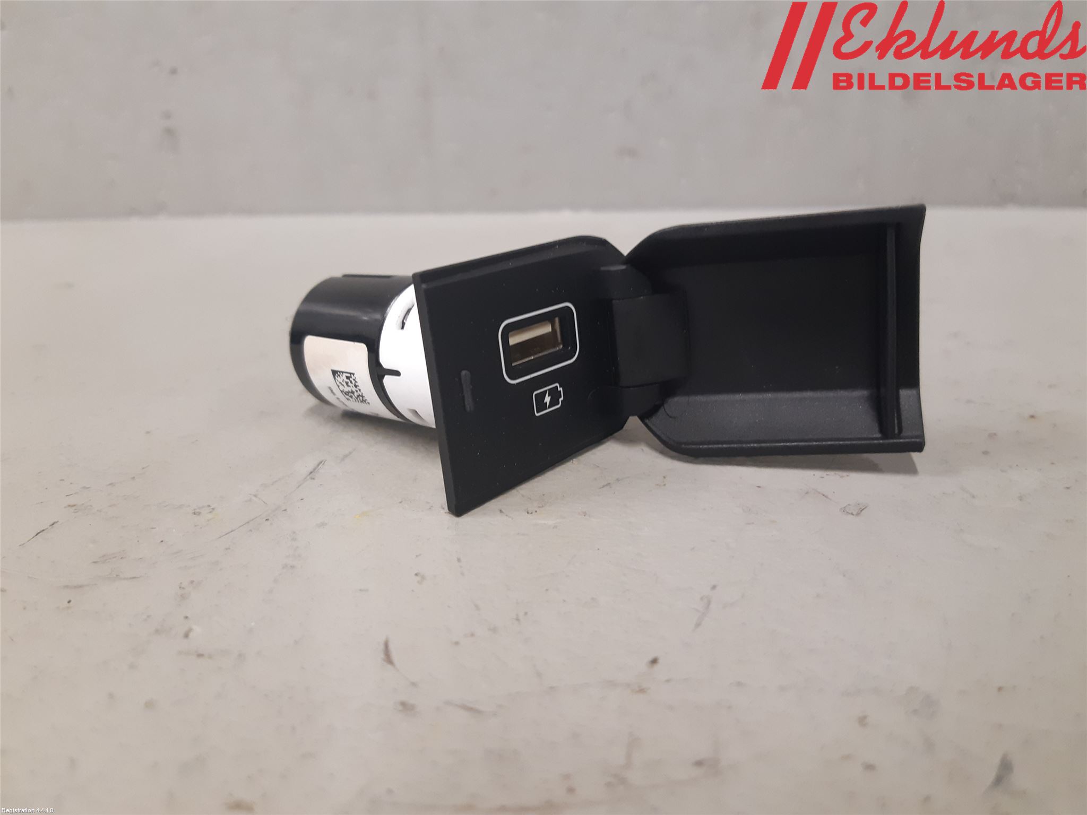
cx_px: 544
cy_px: 408
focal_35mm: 26
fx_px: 816
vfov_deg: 53.1
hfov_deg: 67.3
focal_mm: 3.93
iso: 200
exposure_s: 1/50
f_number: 1.7
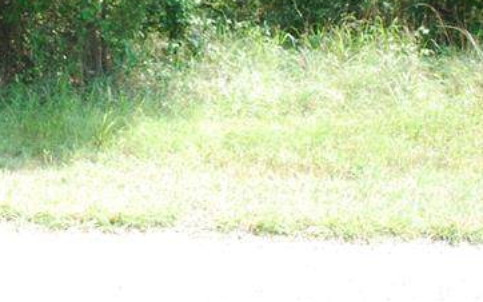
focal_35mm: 78
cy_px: -5
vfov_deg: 16.4
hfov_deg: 25.2
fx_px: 1026
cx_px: -4
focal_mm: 18
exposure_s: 1/125
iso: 140
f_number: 3.5
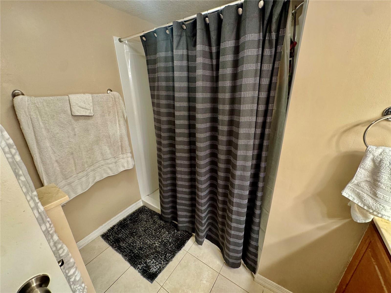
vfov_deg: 85.7
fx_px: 158
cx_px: 196
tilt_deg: -22.0
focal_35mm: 14
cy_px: 146
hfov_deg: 102.1
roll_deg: +1.0
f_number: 2.2
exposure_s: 1/60
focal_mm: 2.22
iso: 250
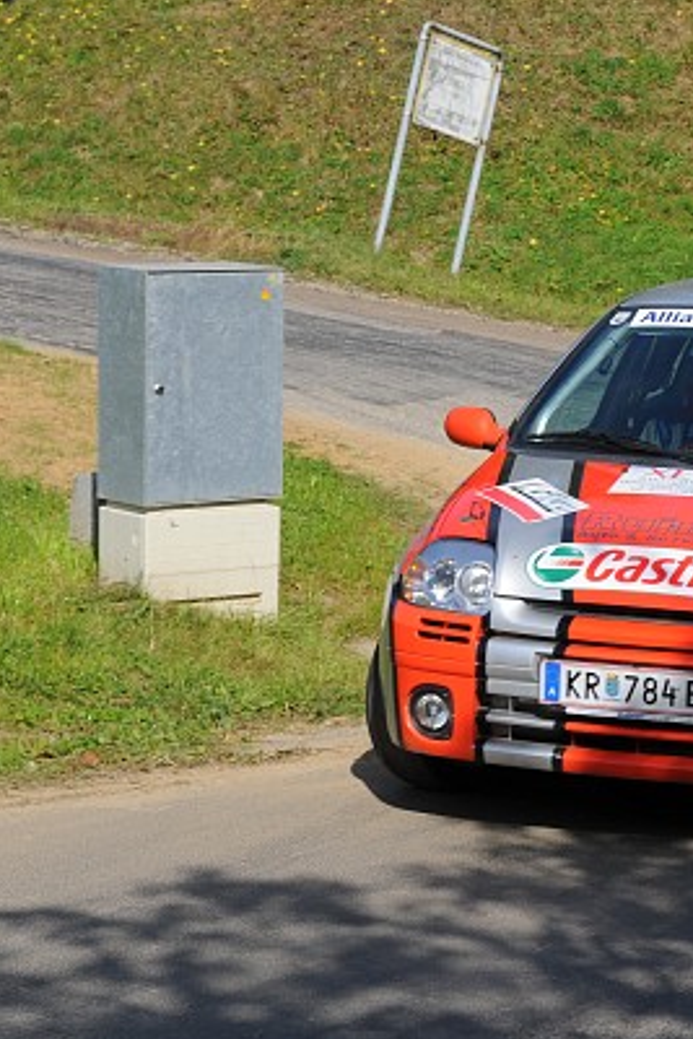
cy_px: 534
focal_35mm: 132
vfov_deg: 15.5
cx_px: 740
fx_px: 3802
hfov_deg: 10.3
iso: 200
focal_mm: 55
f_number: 11
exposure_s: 1/320
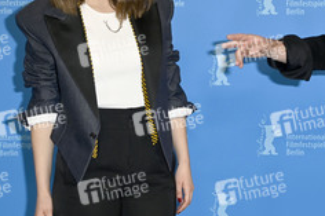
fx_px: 965
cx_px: 269
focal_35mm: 107
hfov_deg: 18.9
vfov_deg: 12.8
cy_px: 85
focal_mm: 56
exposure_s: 1/200
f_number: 5.6
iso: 800
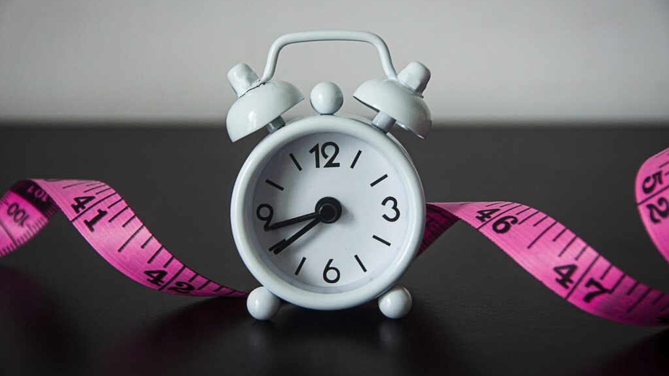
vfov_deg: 8.1
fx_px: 2652
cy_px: 166
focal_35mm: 150
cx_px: 335
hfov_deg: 14.4
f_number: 8
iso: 200
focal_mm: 95
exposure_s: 1/13
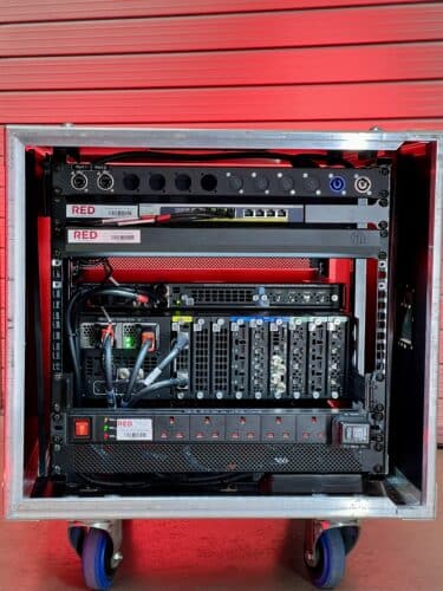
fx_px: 1314
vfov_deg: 25.3
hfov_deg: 19.1
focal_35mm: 77
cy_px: 296
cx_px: 222
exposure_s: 1/50
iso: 250
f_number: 2.8
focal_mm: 9
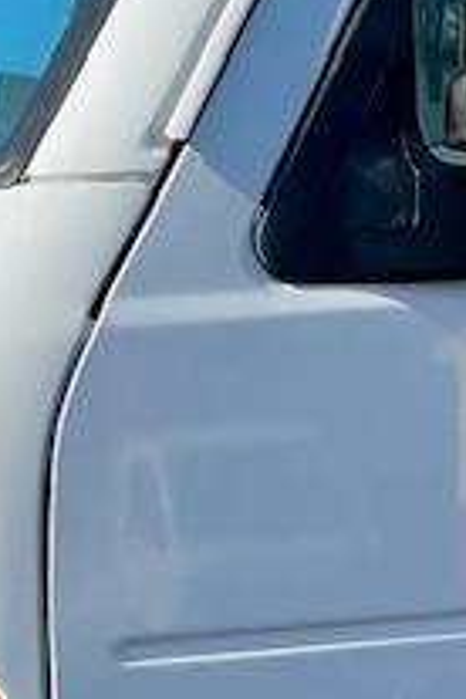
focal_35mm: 161
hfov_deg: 8.4
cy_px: 733
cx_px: 685
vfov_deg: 12.6
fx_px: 3126
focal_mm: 5.1
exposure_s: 1/3003
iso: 32
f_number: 1.6
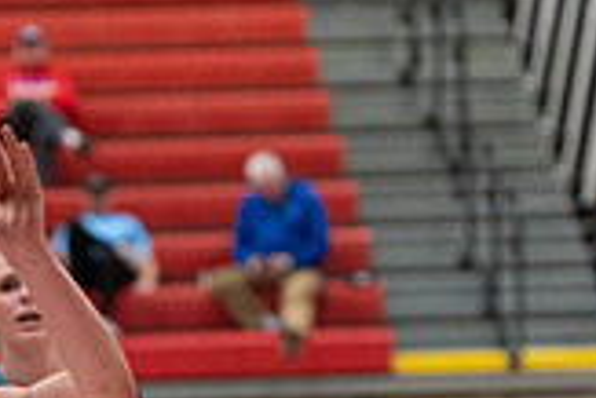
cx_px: 102
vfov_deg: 4.2
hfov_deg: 6.3
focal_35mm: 324
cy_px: 520
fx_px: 5369
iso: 5000
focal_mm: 91
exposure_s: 1/1000
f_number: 2.8
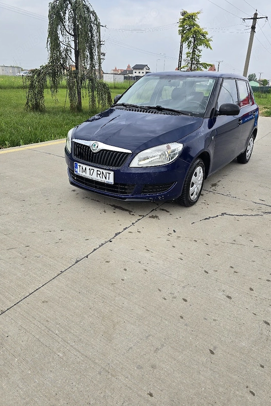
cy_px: 203
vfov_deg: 73.7
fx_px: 271
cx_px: 146
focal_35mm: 24
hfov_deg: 53.1
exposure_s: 1/182
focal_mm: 6.3
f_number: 1.7
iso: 12
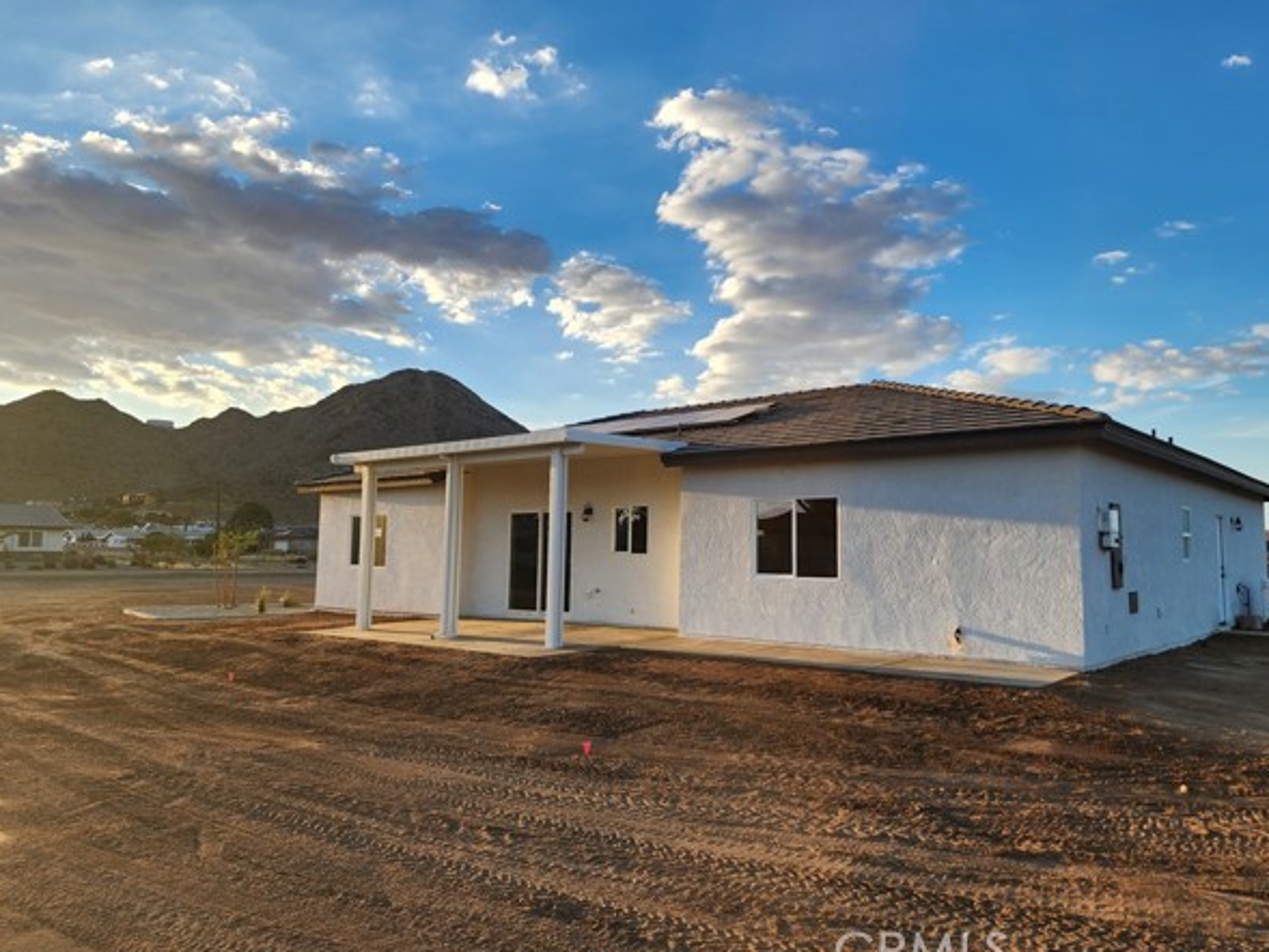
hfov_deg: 69.3
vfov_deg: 54.9
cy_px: 465
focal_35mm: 25
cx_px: 672
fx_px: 917
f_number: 1.8
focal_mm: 6.4
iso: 12
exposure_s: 1/390
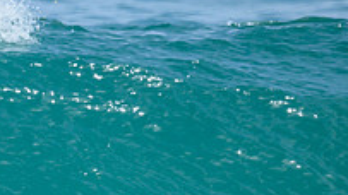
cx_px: -14
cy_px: 192
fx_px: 30208
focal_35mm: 3275
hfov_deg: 0.7
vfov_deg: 0.4
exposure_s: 1/2500
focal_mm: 800
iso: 400
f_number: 6.3
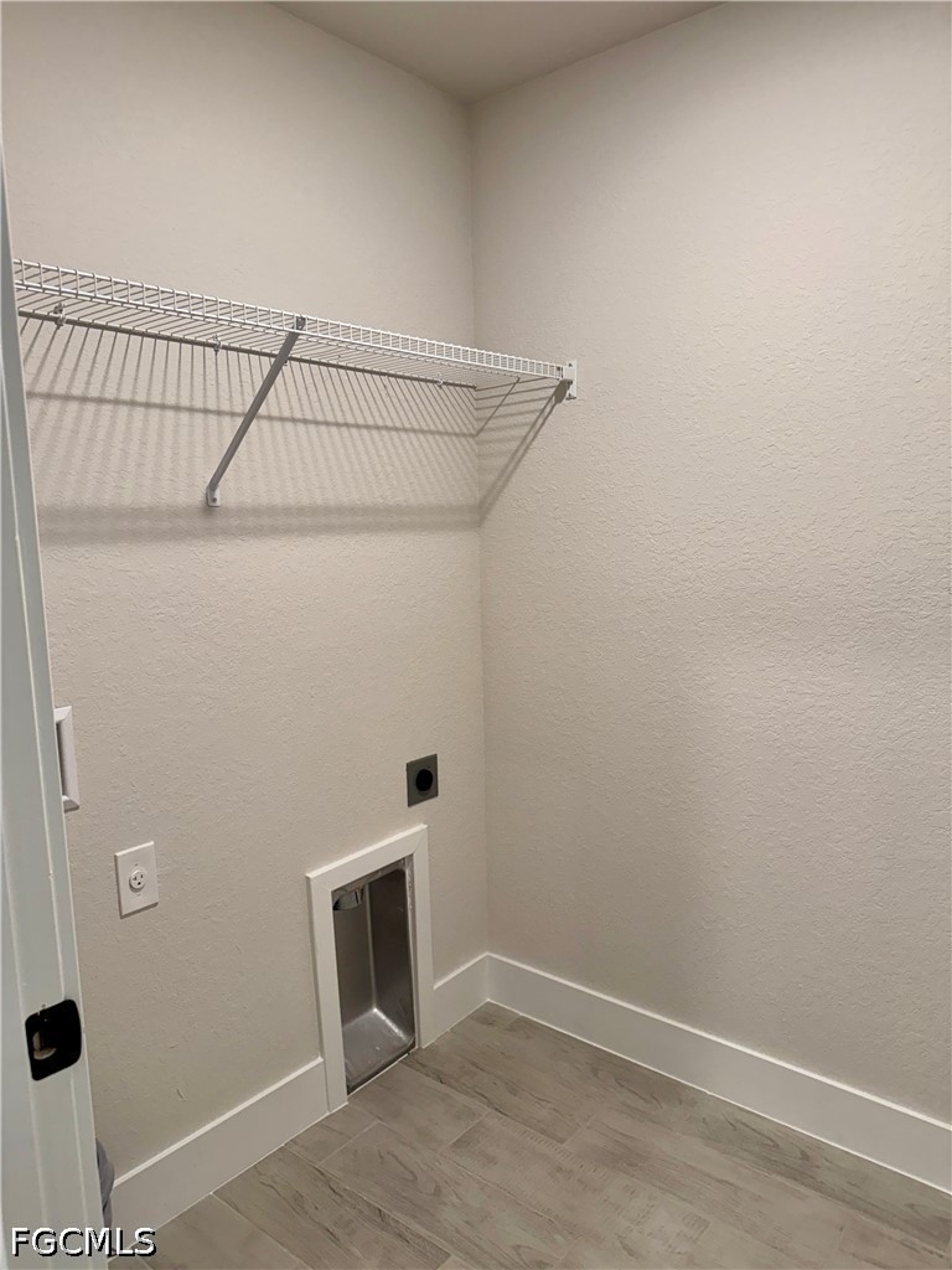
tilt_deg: -8.0
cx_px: 476
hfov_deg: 56.8
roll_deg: +1.2
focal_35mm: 24
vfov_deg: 71.6
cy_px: 635
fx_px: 880
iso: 125
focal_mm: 6.76
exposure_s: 1/120
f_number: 1.78
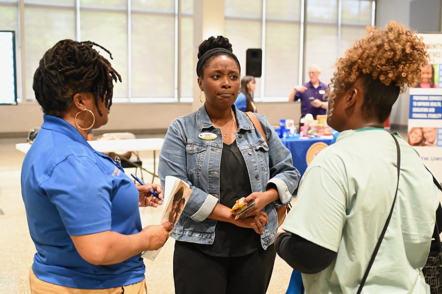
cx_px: 221
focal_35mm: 48
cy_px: 147
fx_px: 589
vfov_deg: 28.1
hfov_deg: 41.1
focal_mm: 48
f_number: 4
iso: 9000
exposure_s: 1/200
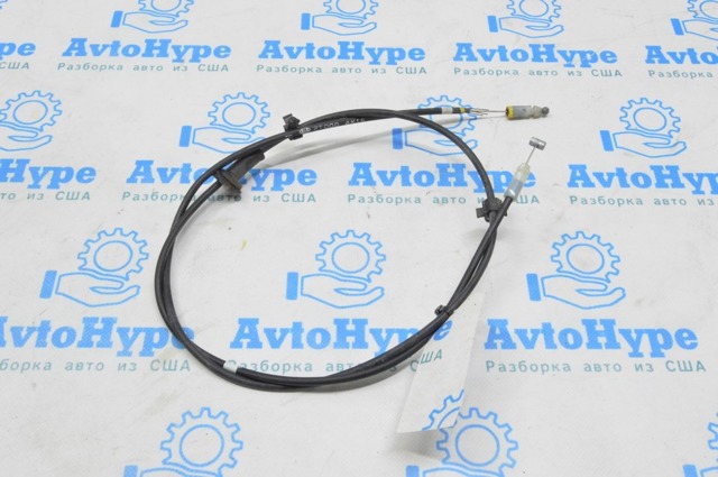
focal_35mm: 39
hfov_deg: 49.6
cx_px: 359
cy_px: 238
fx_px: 777
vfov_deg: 34.1
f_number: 20
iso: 6400
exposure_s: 1/20
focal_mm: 26
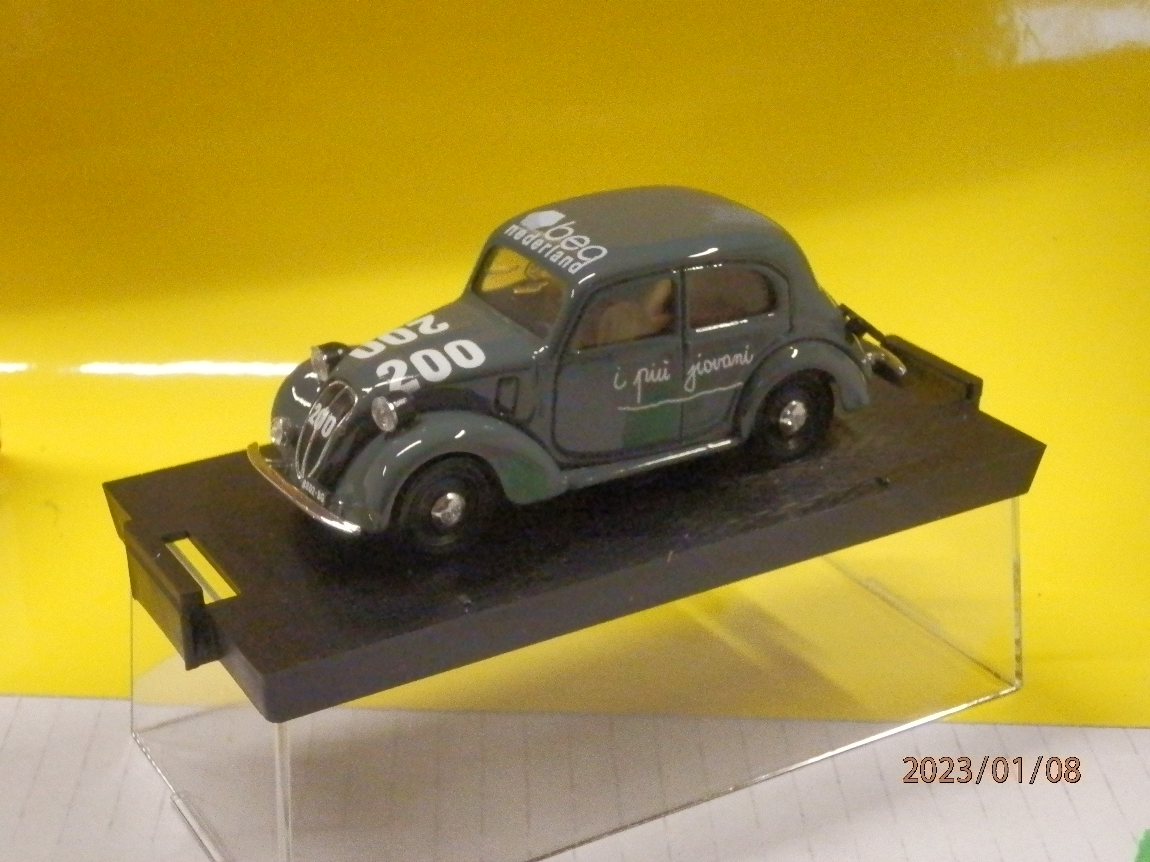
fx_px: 2093
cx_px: 575
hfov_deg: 30.7
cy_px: 431
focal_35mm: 63
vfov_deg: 23.3
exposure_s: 1/60
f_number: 4.6
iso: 3200
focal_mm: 11.2
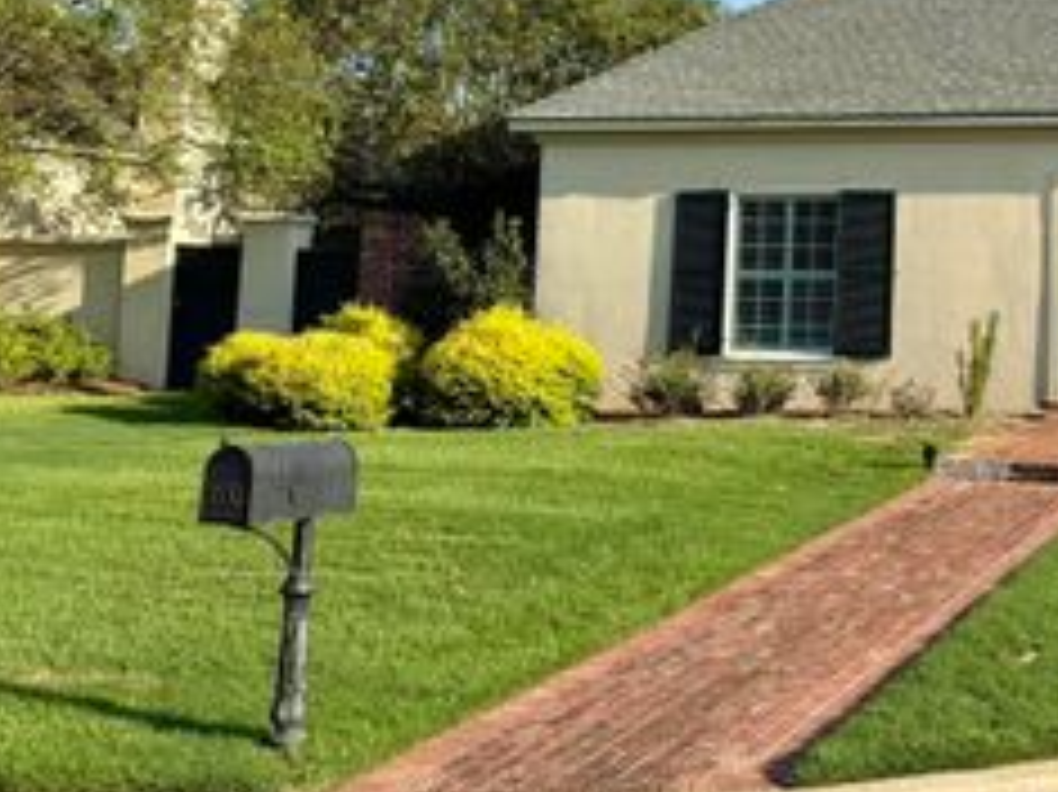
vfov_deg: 27.9
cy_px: 142
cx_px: 1090
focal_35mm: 51
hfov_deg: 33.8
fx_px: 1558
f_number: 1.78
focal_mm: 6.76
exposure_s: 1/3021
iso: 80
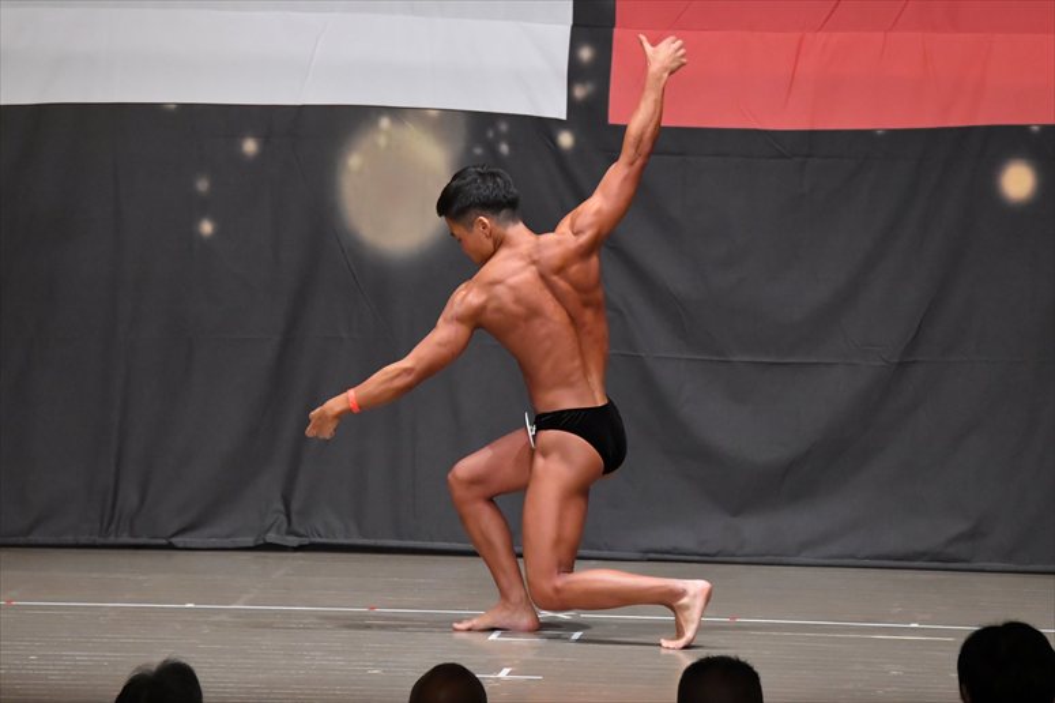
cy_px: 352
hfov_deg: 9.2
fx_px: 6591
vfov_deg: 6.1
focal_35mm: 225
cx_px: 528
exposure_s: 1/400
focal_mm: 150
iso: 6400
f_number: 5.6
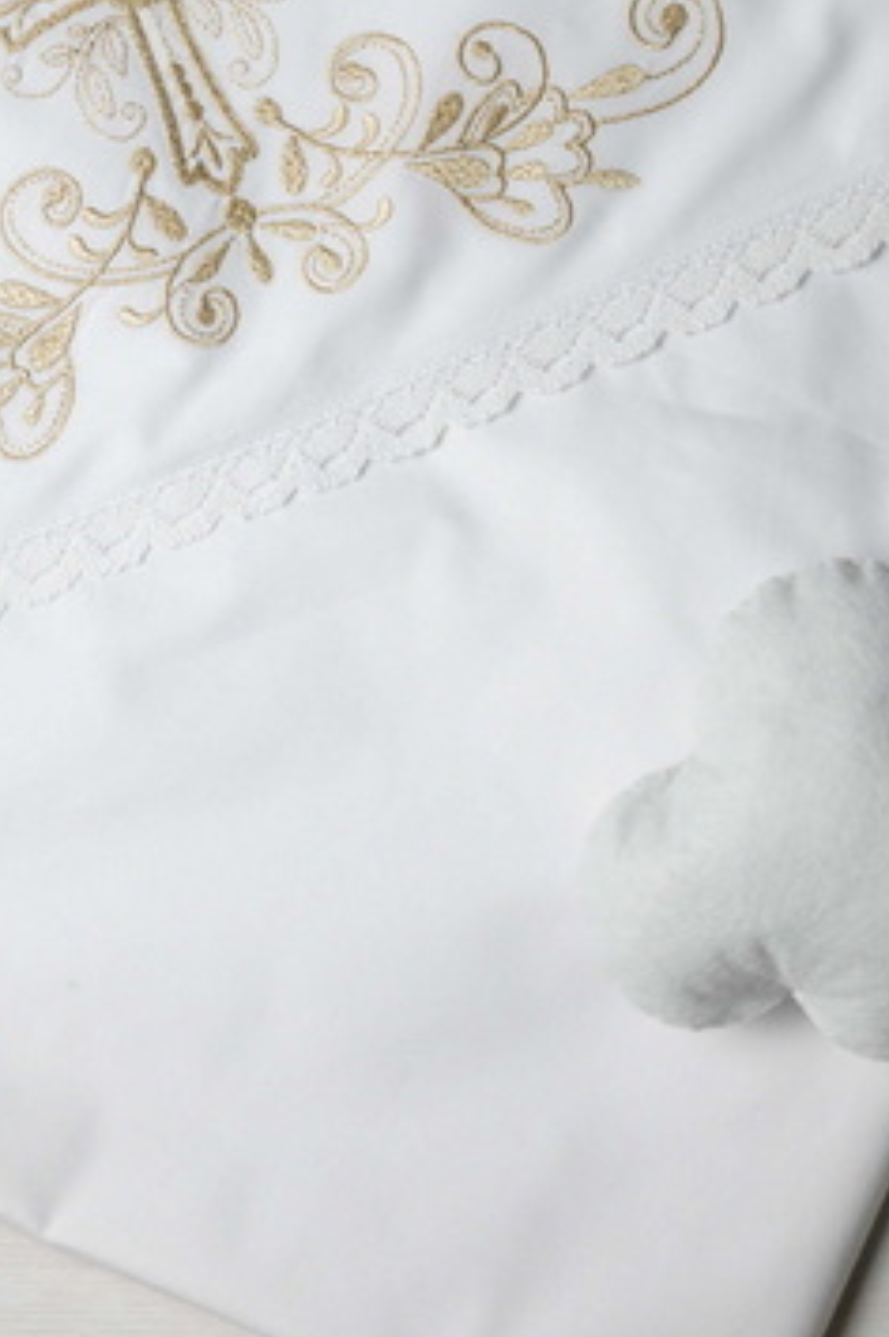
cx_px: 294
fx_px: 4946
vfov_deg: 15.4
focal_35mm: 133
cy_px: 437
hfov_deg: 10.3
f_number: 1.8
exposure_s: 1/100
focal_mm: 35
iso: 100
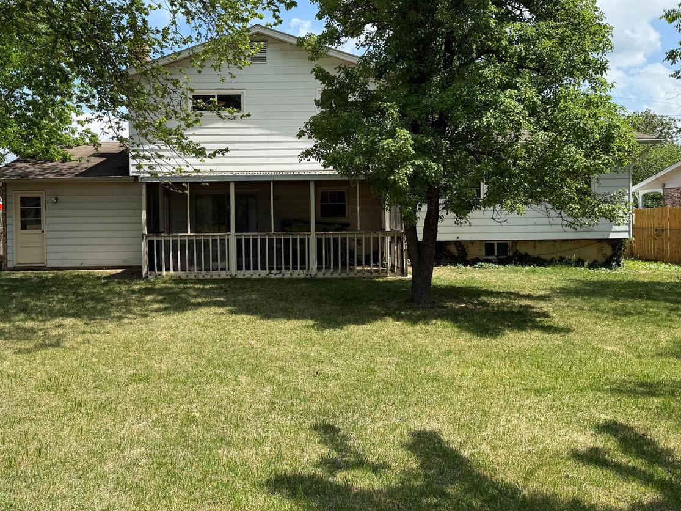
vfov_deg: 45.4
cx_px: 279
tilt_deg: +0.5
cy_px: 237
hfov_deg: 58.0
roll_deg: +1.4
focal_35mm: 31
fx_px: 610
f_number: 1.78
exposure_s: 1/2801
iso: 80
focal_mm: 6.76
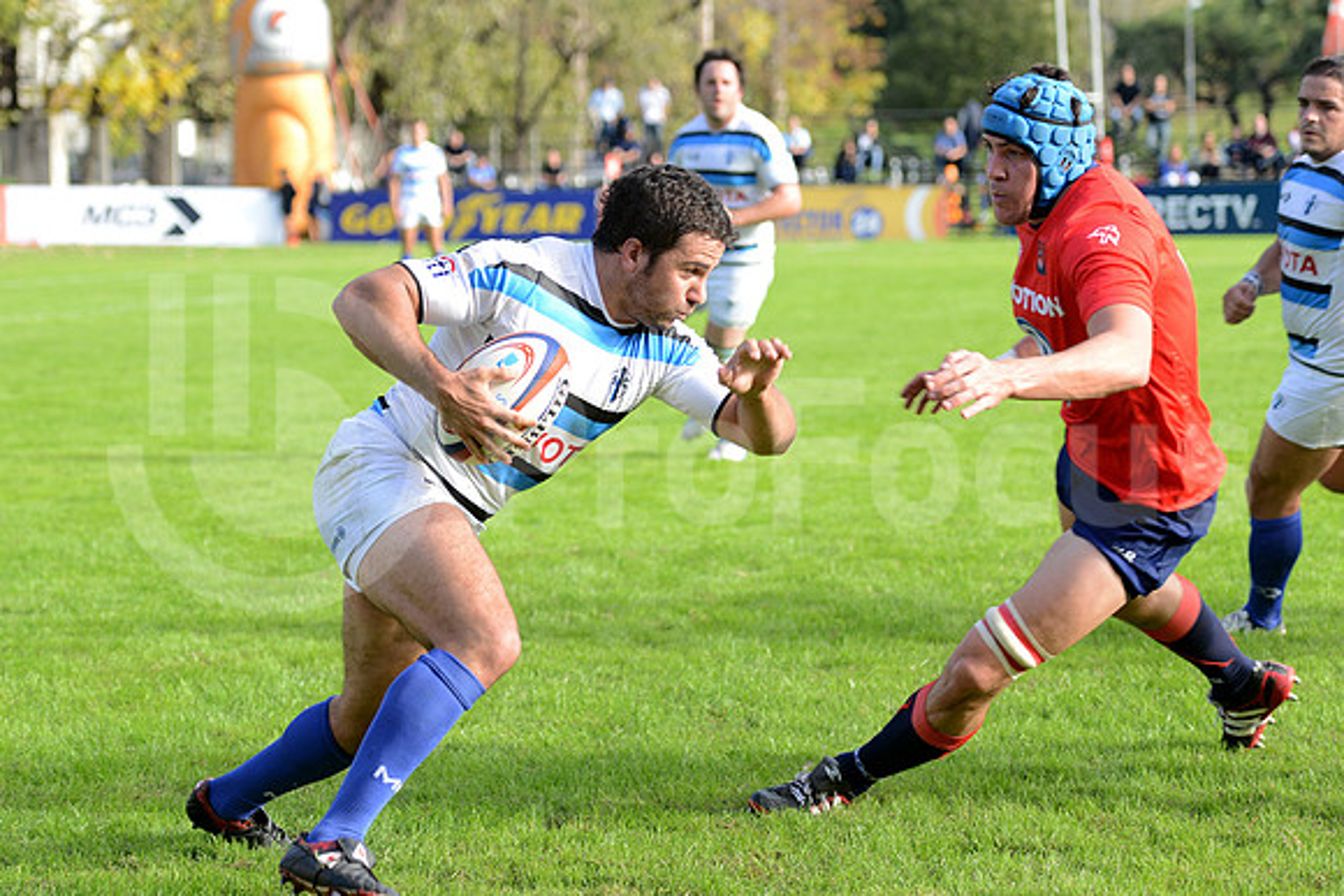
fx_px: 3734
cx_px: 672
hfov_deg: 20.4
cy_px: 448
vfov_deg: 13.7
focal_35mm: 100
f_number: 4
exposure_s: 1/500
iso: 500
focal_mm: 100
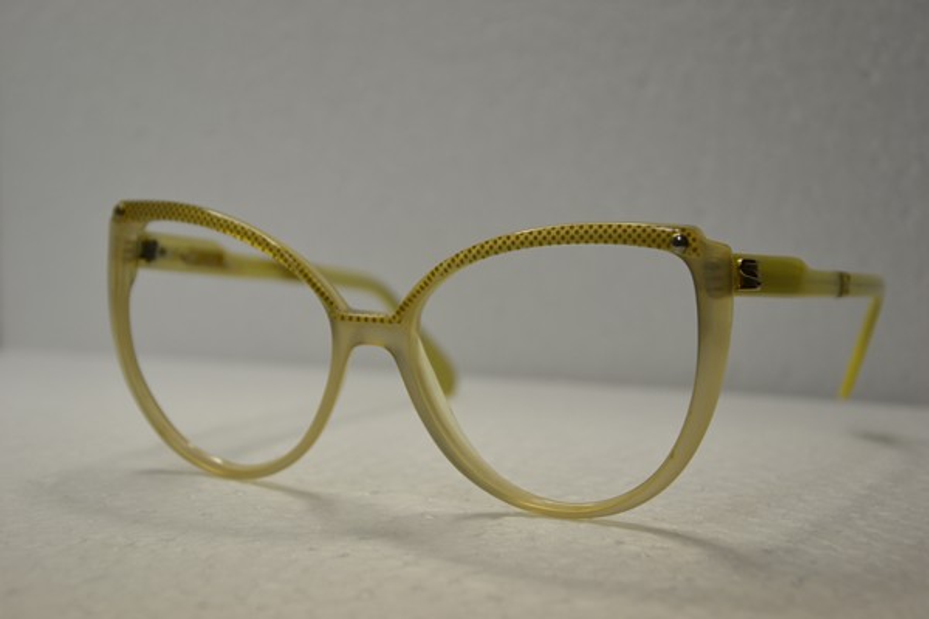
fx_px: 2013
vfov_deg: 17.5
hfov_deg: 26.0
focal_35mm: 78
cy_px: 310
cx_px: 464
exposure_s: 1/80
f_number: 5
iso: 400
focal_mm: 52
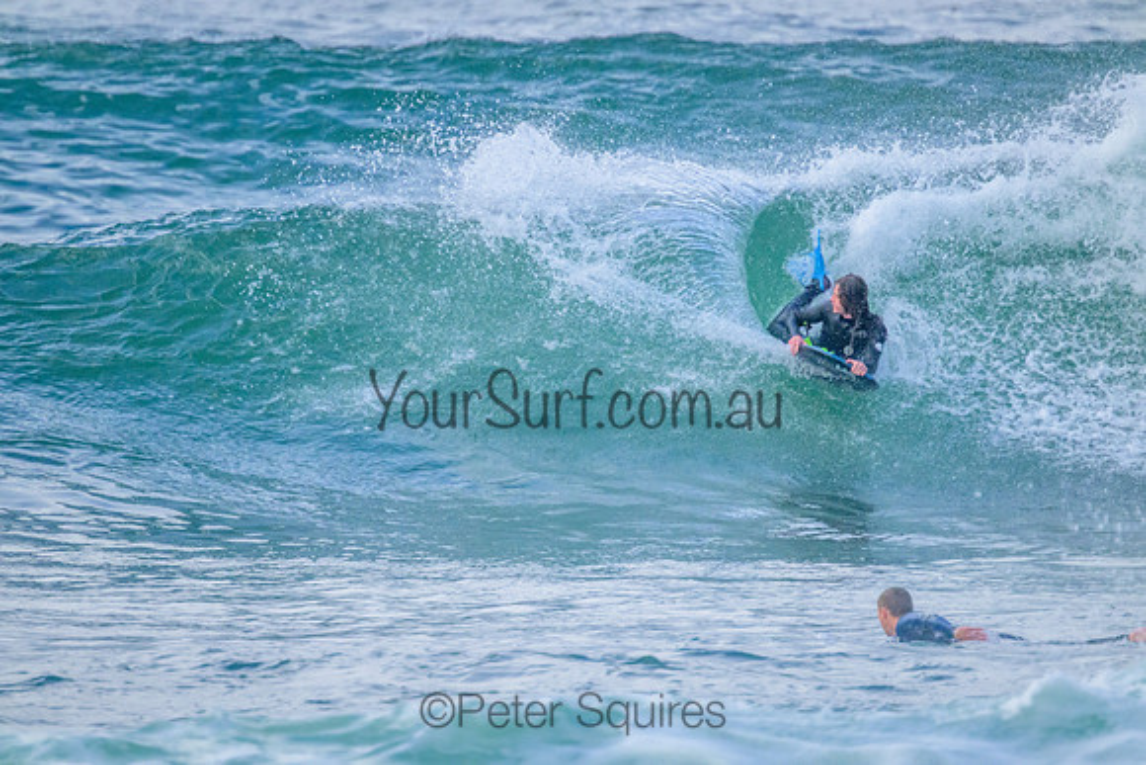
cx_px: 573
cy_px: 382
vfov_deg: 1.7
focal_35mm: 800
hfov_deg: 2.6
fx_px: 25471
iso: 4000
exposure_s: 1/1250
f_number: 11
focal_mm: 800
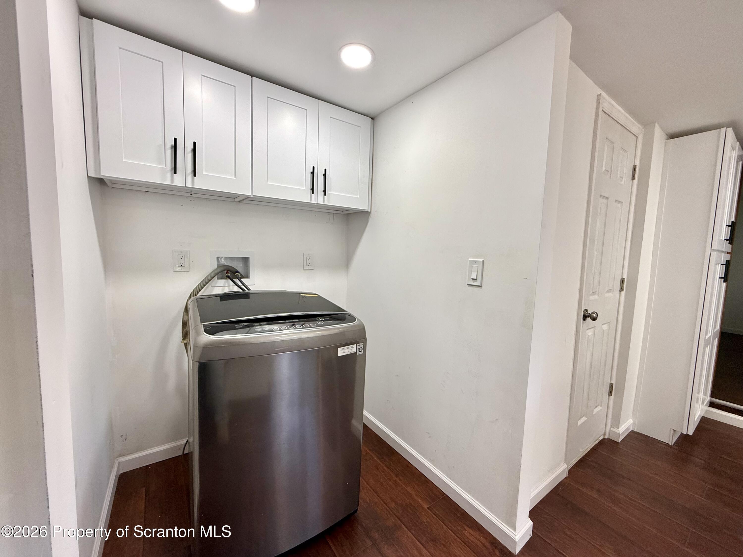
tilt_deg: -4.1
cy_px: 278
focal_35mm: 14
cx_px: 372
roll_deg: -1.8
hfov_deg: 102.1
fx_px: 300
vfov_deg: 85.7
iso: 100
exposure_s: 1/120
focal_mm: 2.22
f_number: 2.2
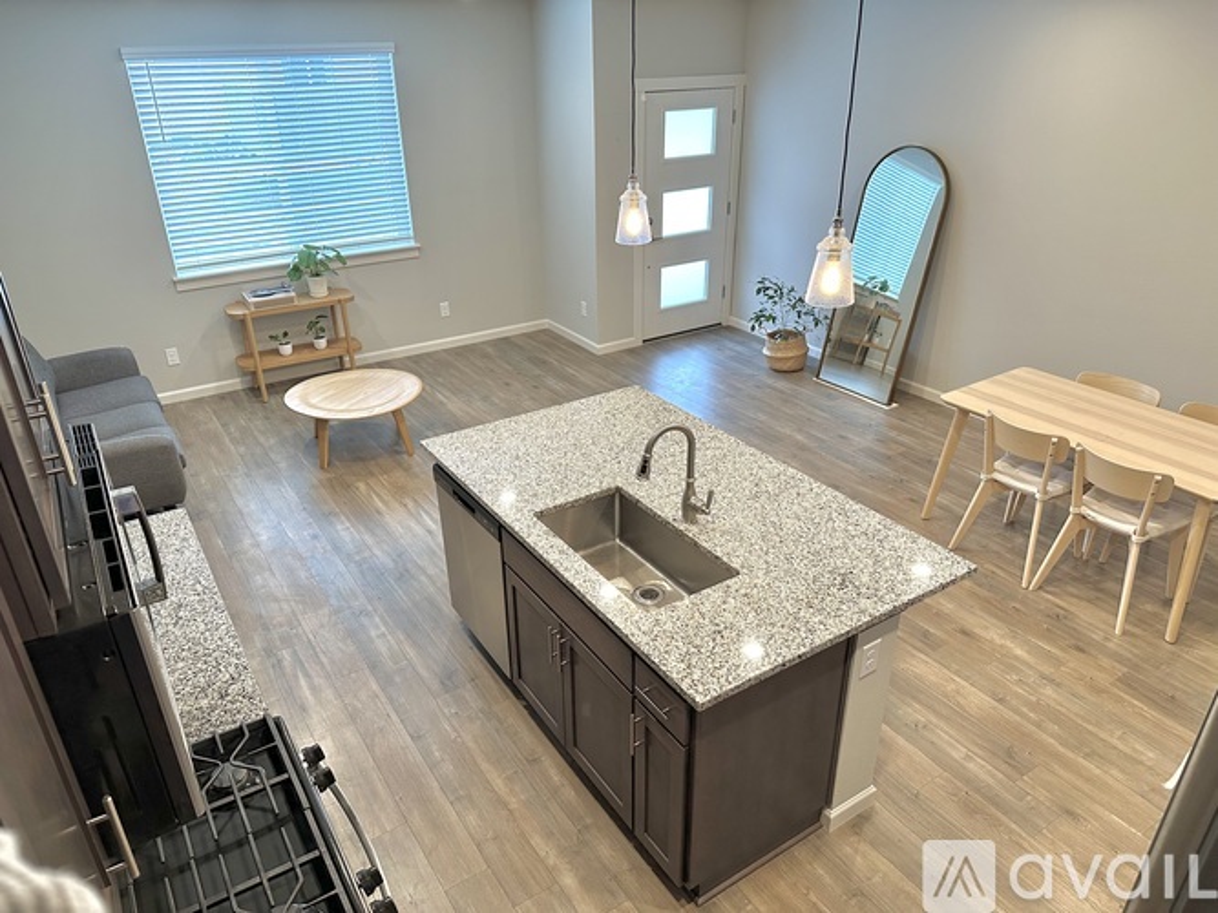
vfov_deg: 56.8
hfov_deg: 71.6
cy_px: 456
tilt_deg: -26.8
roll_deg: +1.1
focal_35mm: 24
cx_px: 609
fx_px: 844
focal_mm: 6.86
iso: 200
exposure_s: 1/120
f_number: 1.78
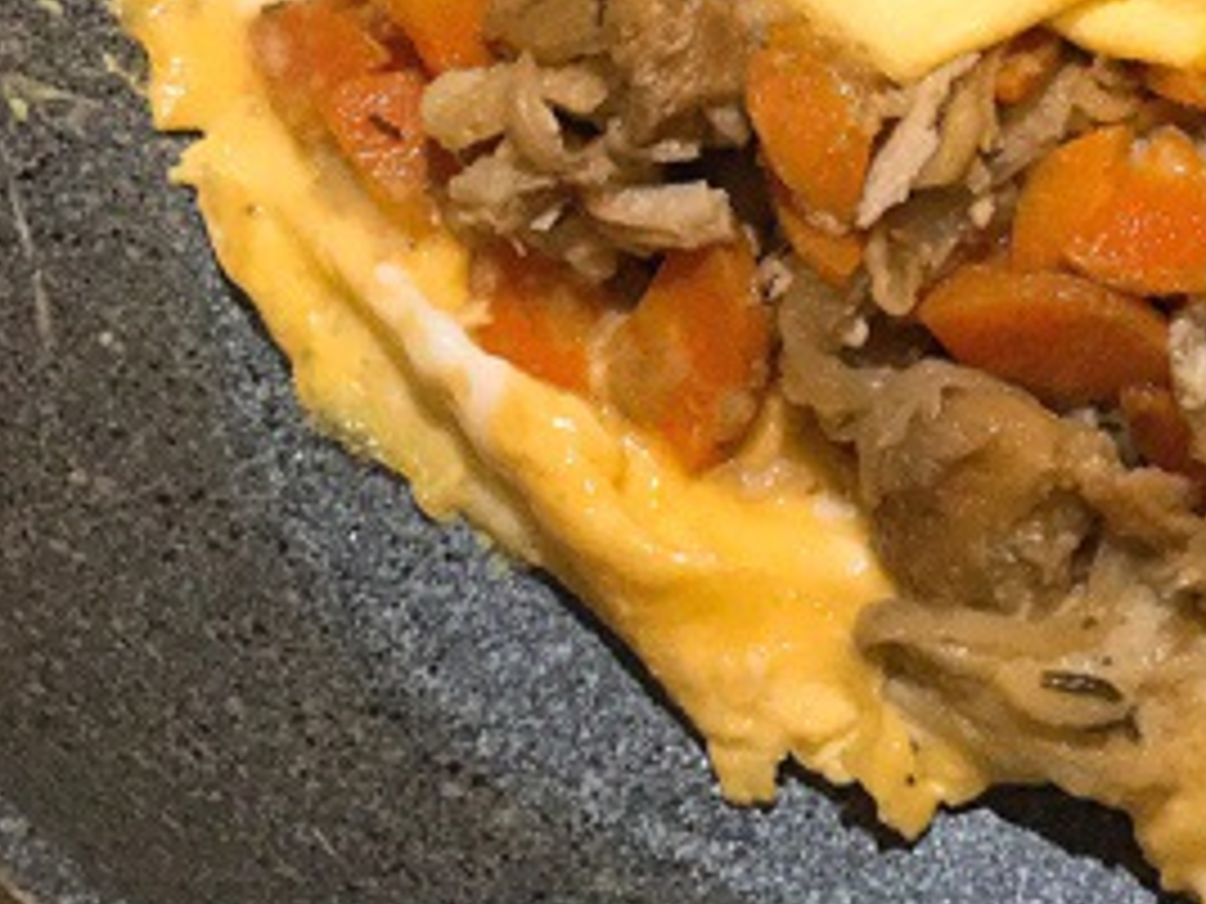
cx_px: 1044
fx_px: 2578
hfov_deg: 25.6
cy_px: 13
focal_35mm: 74
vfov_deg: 19.4
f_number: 2.4
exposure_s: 1/30
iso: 250
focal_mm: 3.3
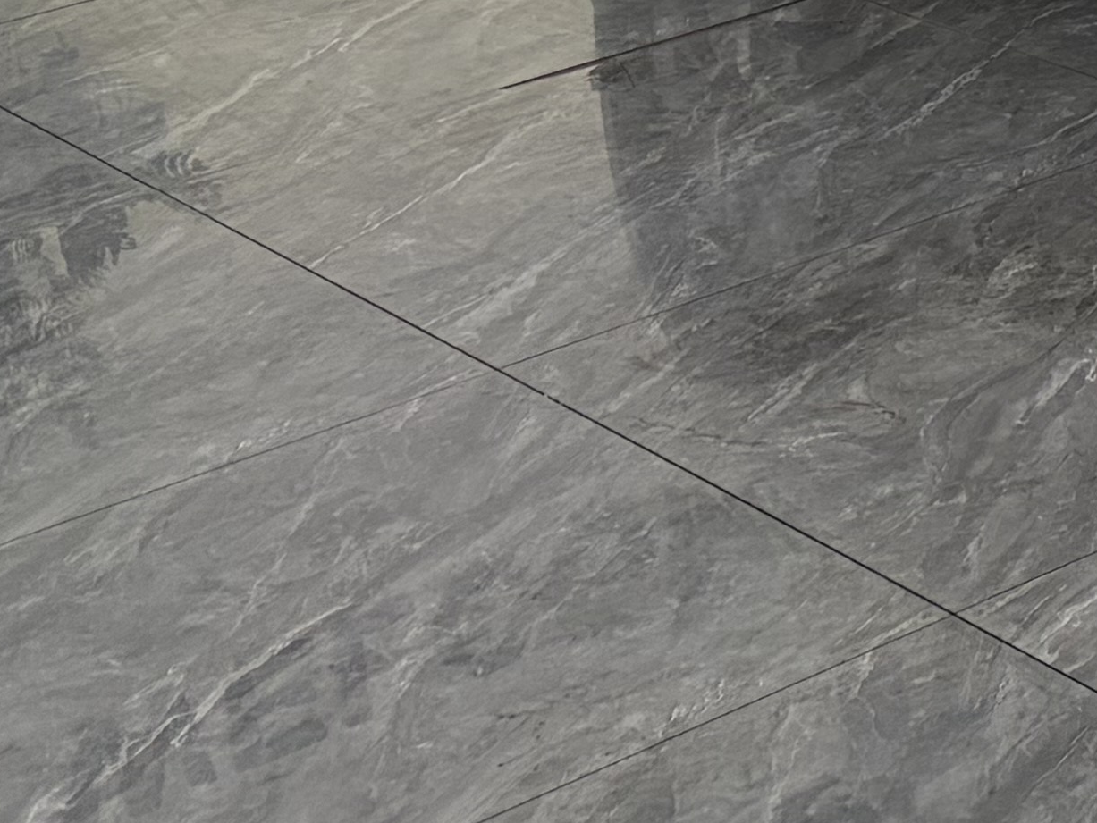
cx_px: 2046
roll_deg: +3.5
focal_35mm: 121
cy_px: -690
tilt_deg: -8.2
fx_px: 3836
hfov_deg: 14.2
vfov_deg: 11.3
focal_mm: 5.96
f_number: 1.6
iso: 125
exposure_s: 1/122
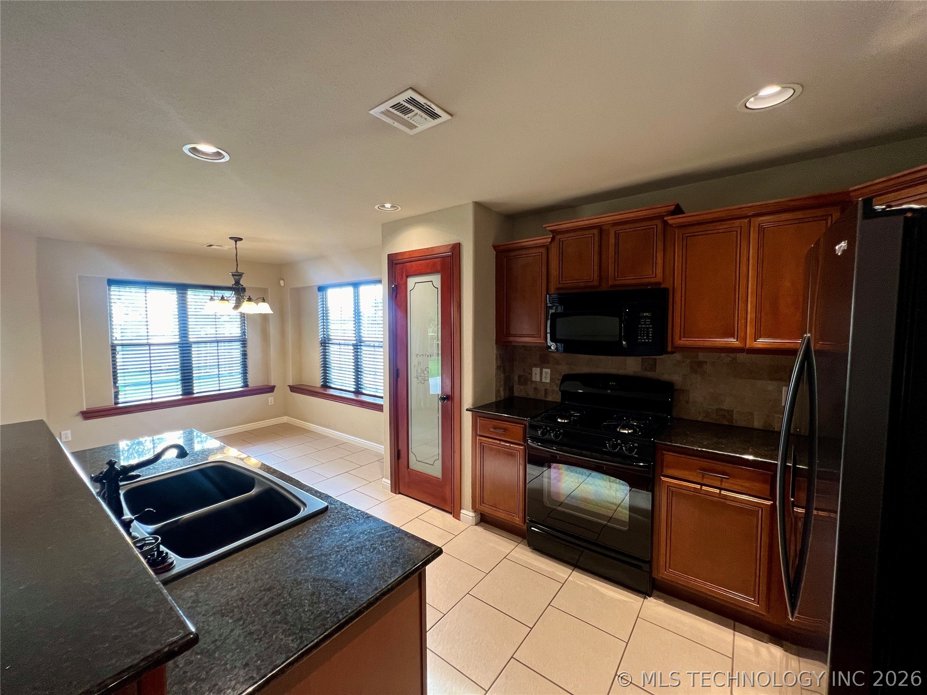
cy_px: 348
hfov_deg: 106.2
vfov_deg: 89.9
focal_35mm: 13
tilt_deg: -3.6
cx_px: 464
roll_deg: +0.8
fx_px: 348
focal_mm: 1.57
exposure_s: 1/60
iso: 200
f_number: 1.8
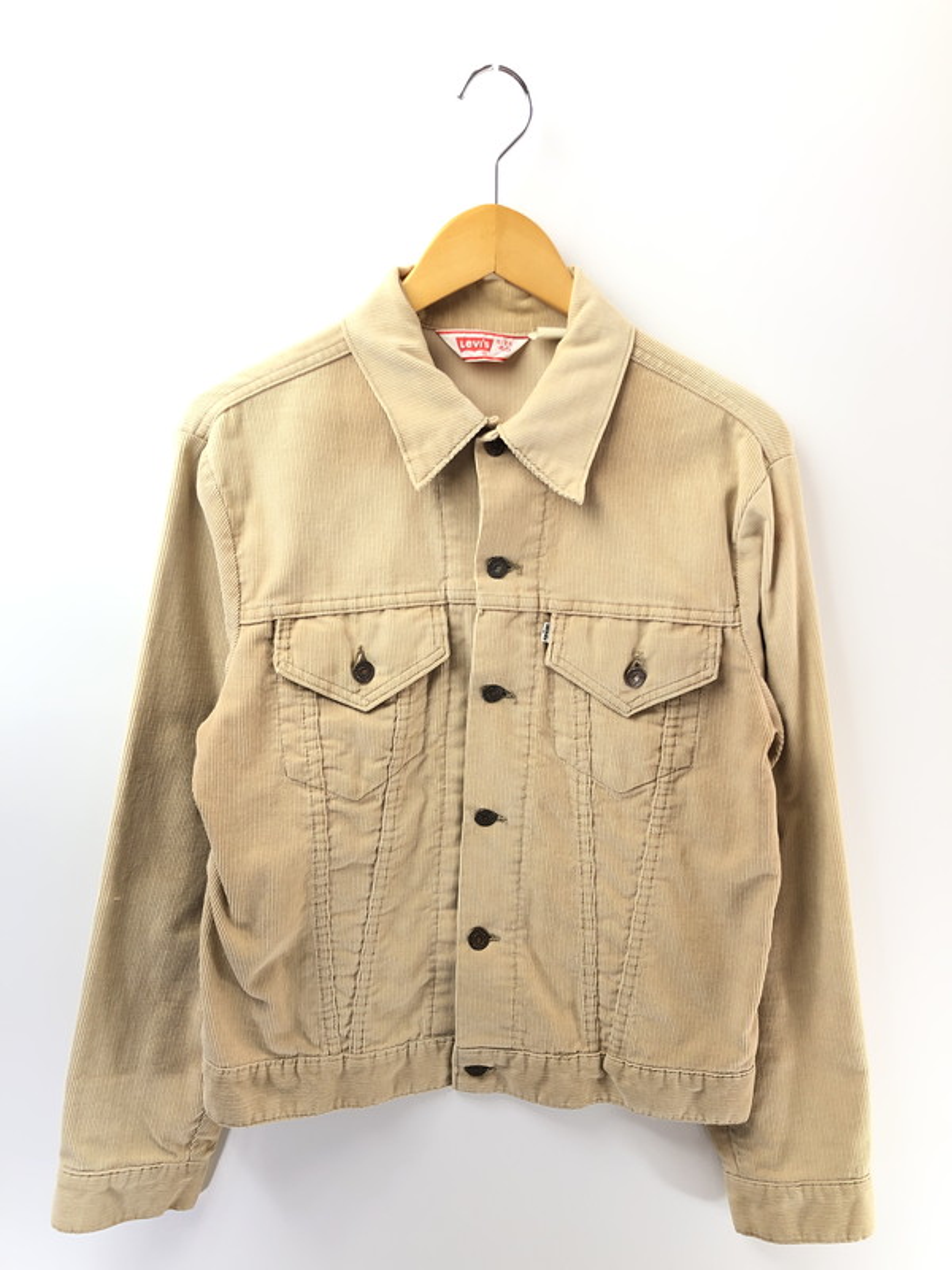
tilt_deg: -15.2
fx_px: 1027
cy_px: 635
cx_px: 476
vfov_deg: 63.4
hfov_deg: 49.7
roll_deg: -2.3
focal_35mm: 28
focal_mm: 4
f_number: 1.8
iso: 32
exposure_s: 1/50
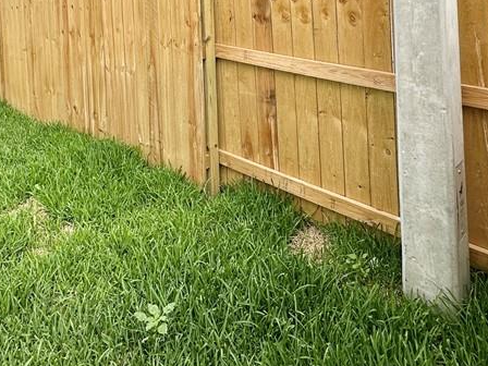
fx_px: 451
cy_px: 11
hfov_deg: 56.1
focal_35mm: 32
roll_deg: +2.7
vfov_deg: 39.6
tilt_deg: -0.9
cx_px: 182
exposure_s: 1/1667
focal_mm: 2.22
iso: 50
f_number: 2.2
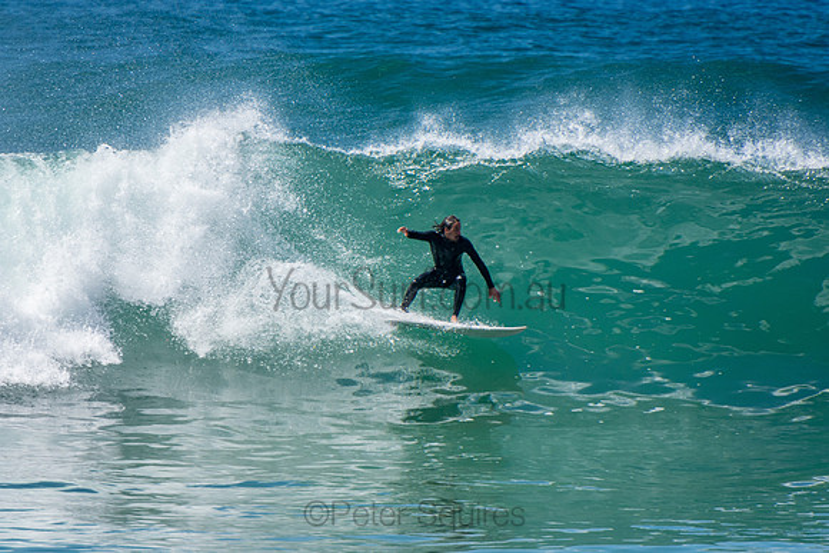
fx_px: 13819
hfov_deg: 3.4
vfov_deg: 2.3
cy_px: 276
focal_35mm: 600
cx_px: 414
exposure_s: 1/2000
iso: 400
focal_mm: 400
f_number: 5.6
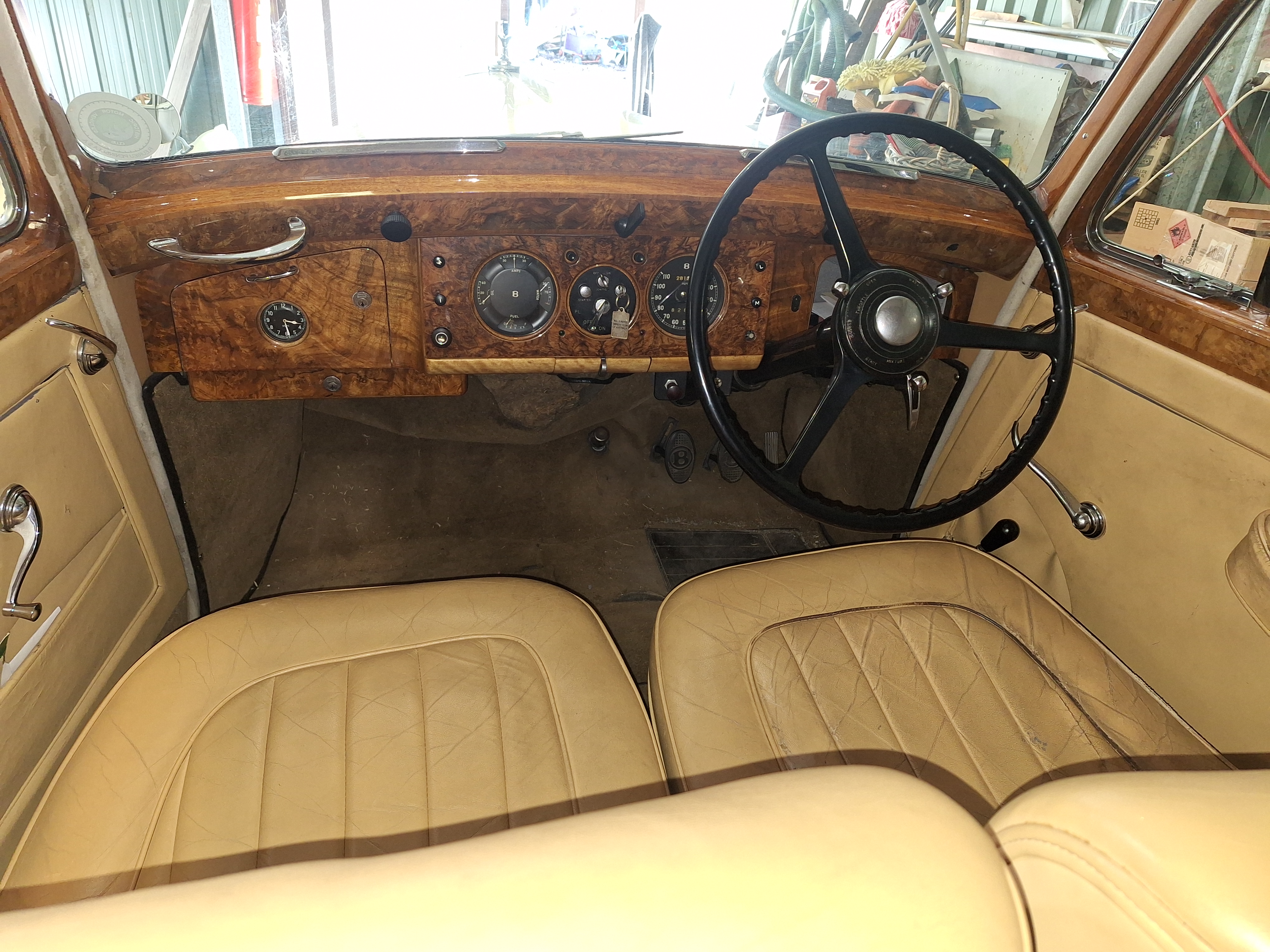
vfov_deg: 58.9
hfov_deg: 73.9
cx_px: 635
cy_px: 476
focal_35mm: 23
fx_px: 844
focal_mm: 5.54
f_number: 1.8
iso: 200
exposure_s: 1/50
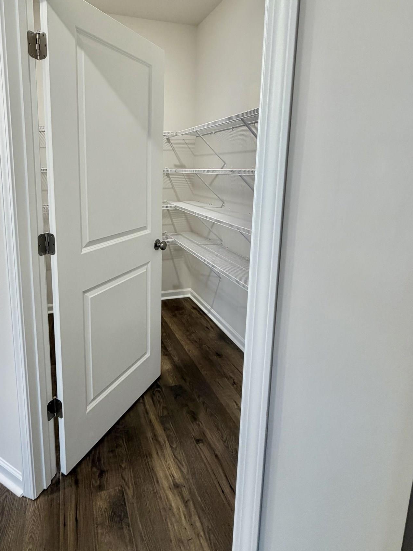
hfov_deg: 67.3
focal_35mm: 19
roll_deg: -0.5
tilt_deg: -8.5
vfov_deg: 83.4
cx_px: 148
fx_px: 302
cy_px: 215
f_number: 2.2
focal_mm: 2.22
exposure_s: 1/60
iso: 200
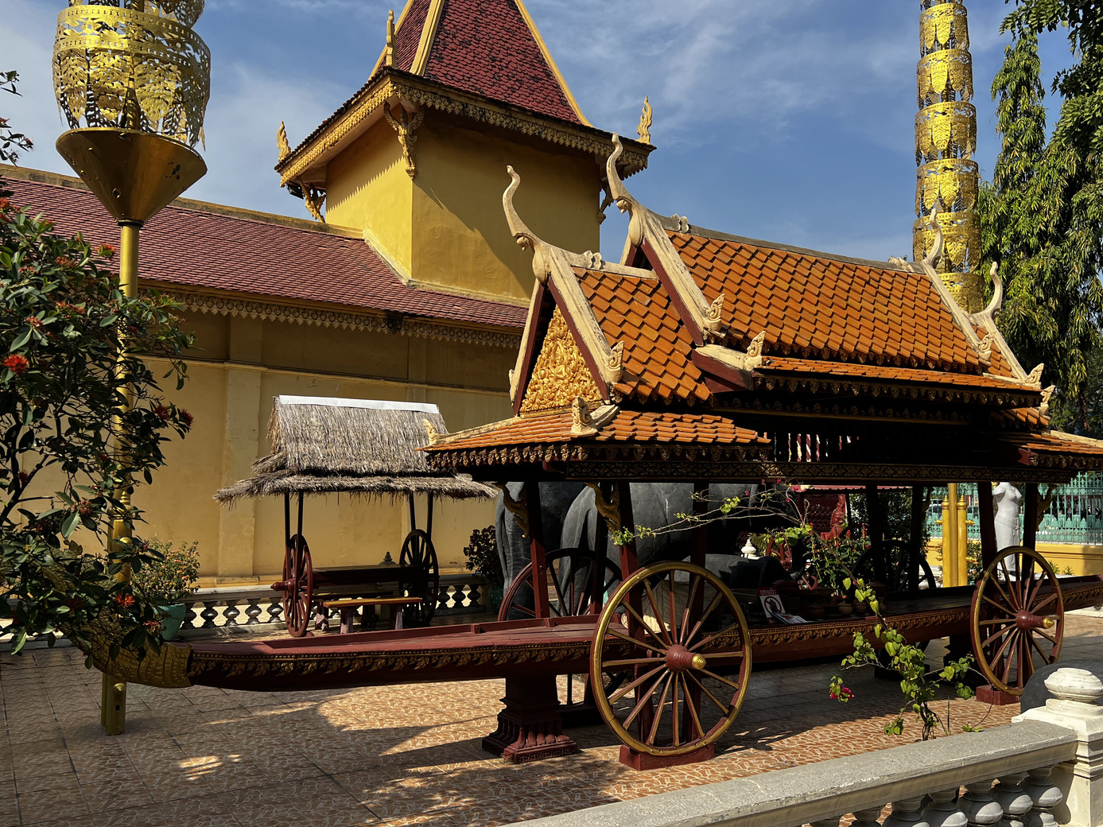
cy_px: 448
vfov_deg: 46.7
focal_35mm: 30
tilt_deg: +3.2
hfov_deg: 59.8
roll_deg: -0.1
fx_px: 956
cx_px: 611
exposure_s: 1/3831
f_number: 1.5
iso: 50
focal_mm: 5.7
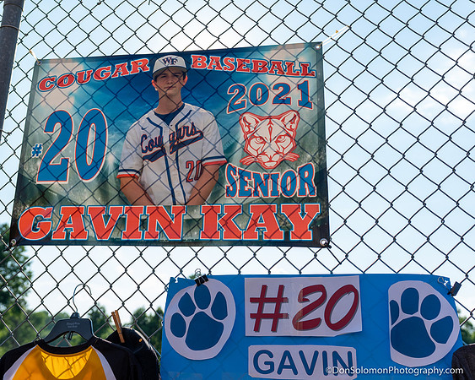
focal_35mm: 41
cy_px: 148
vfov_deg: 36.0
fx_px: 581
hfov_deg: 44.2
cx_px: 185
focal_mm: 30
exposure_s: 1/4000
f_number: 3.5
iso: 400
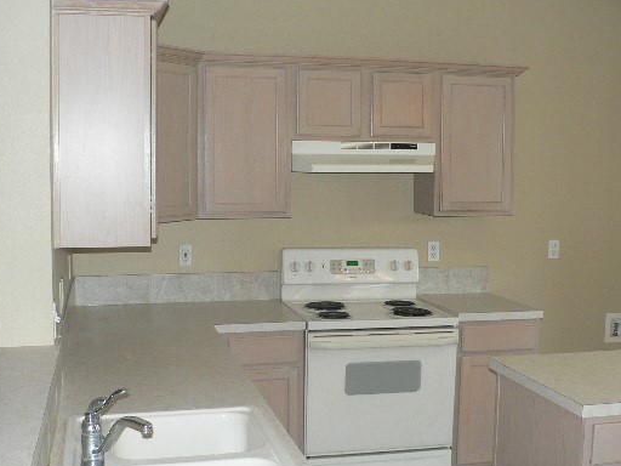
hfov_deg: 42.1
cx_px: 312
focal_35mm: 45
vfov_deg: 32.2
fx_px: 807
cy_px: 250
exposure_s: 1/60
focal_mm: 6
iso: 200
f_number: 2.8
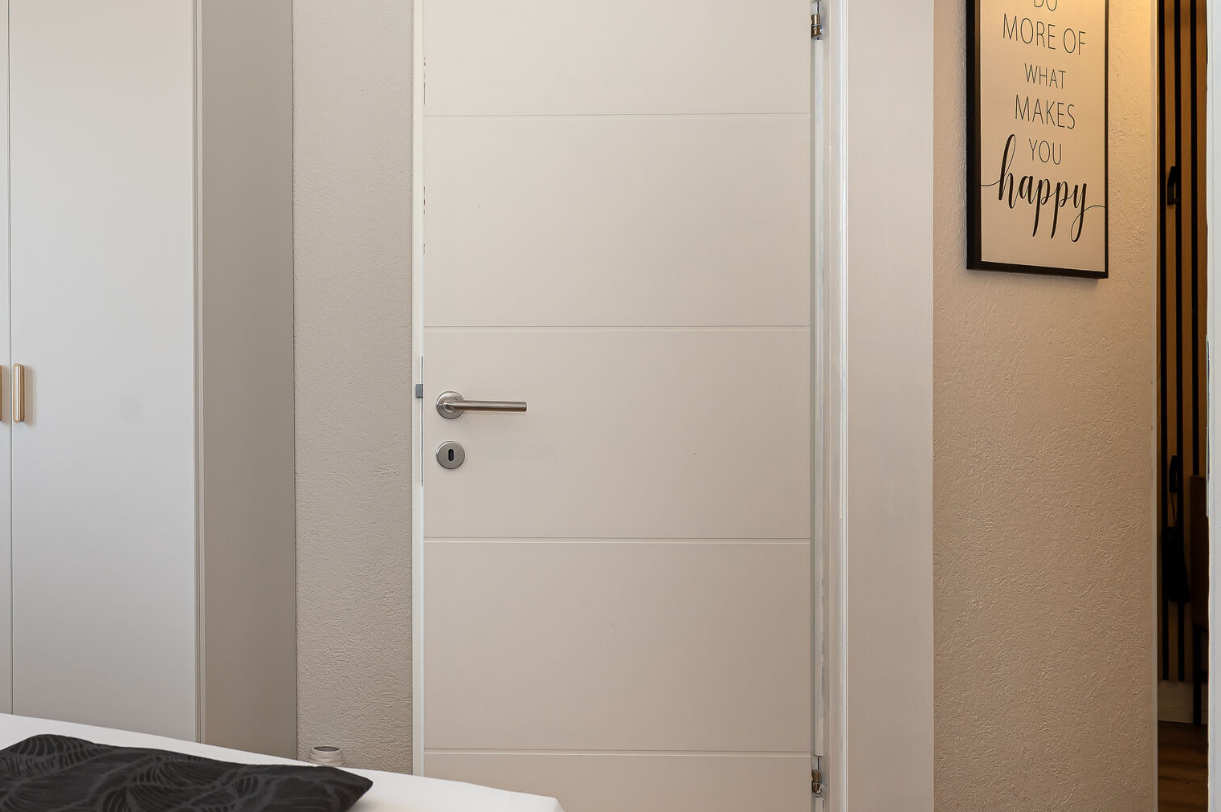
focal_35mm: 35
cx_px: 169
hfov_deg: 49.7
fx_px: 1186
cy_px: 387
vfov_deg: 37.8
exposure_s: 1/50
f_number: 7.1
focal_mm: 19
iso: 100
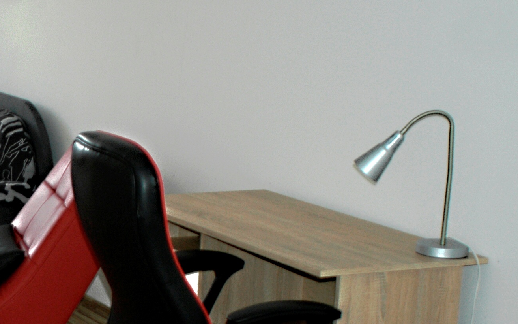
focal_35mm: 98
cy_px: 209
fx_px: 1383
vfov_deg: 13.3
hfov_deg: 20.2
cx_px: -65
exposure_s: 1/60
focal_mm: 28
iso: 200
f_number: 3.5
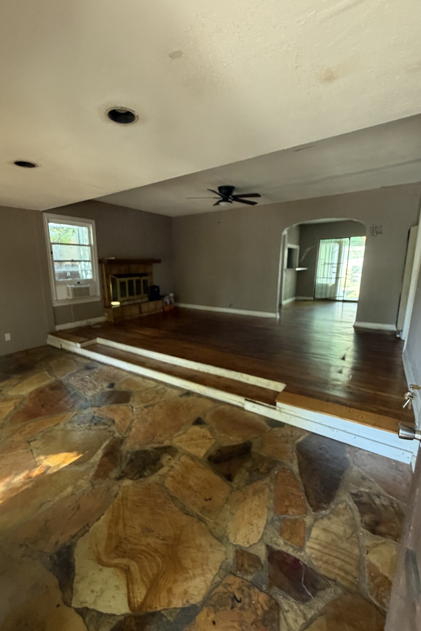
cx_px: 198
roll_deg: -0.5
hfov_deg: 77.2
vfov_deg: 100.4
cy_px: 320
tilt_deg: -11.7
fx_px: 263
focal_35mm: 15
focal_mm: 2.22
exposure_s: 1/81
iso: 320
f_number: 2.2
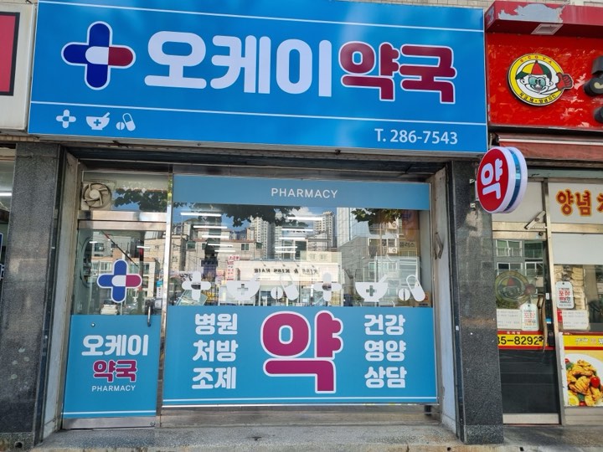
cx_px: 302
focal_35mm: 26
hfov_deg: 67.3
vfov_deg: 53.1
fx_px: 453
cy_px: 226
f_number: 1.8
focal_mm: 5.4
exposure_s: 1/479
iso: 50
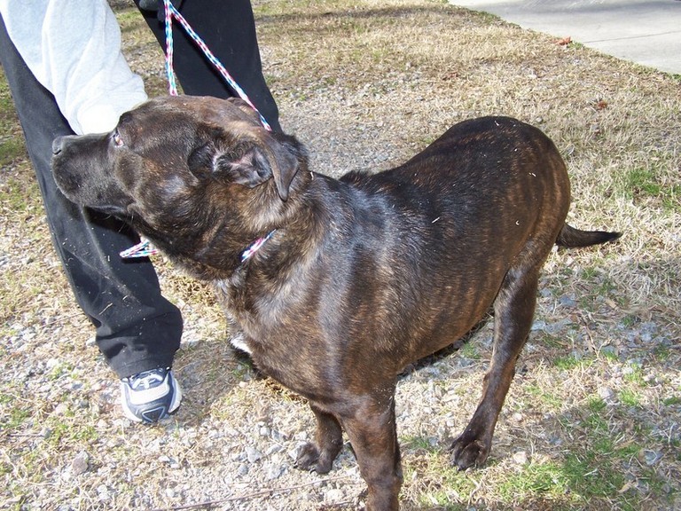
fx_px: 748
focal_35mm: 38
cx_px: 340
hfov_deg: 49.0
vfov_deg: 37.7
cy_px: 256
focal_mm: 6.3
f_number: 2.8
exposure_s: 1/350
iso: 80
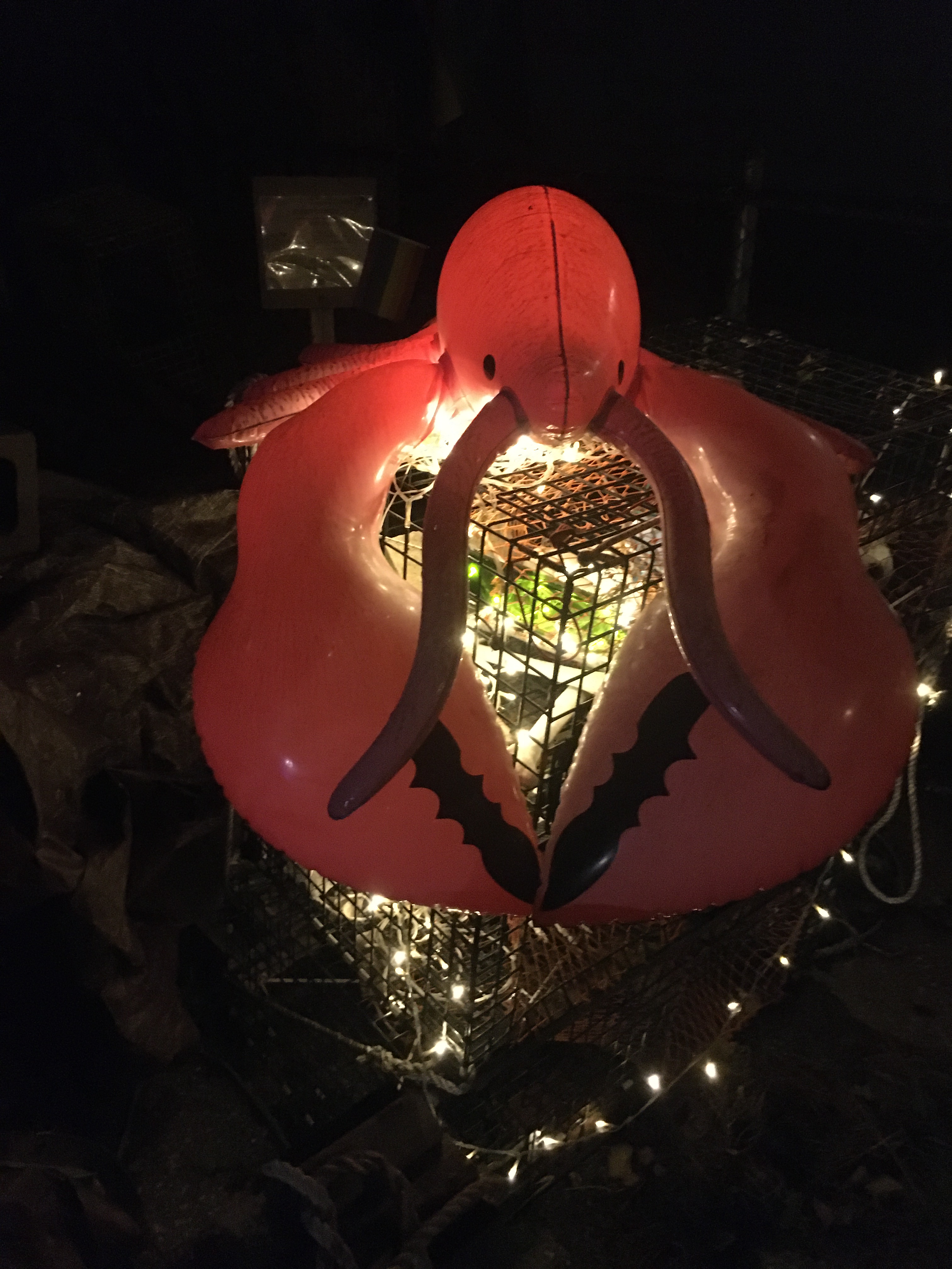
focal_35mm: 29
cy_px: 634
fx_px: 1063
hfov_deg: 48.2
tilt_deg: -29.3
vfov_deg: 61.7
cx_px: 476
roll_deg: -0.2
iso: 1000
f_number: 2.2
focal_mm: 4.15
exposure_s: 1/15
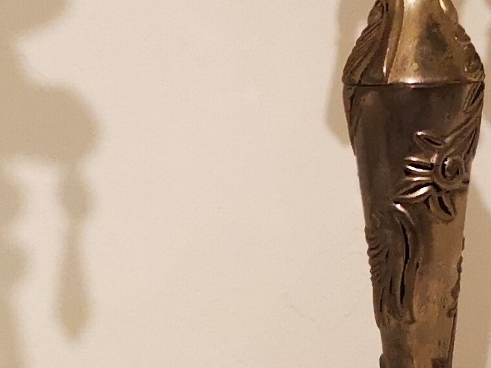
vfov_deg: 10.6
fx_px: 1986
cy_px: 161
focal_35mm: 140
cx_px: -14
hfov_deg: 13.9
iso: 320
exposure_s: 1/25
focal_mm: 3.95
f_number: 1.8
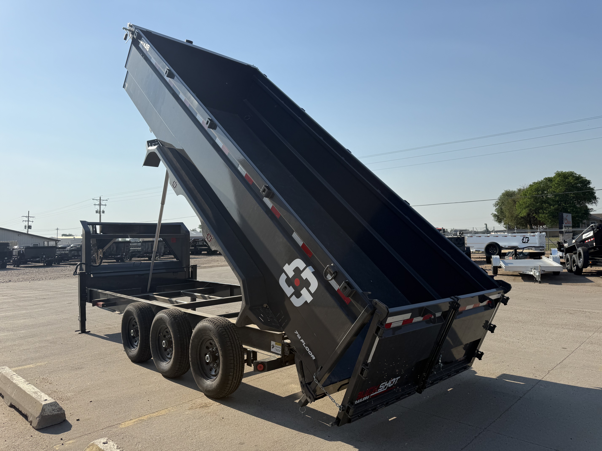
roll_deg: +1.4
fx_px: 417
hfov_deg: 71.6
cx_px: 301
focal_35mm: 24
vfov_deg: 56.8
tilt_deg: +2.7
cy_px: 226
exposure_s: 1/7353
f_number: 1.78
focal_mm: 6.76
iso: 80
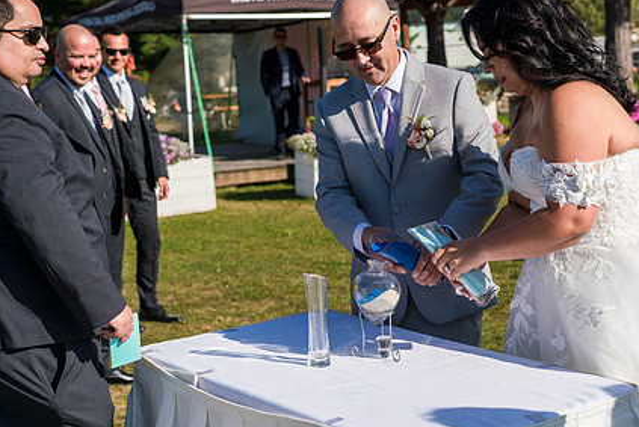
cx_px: 376
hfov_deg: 31.8
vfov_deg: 21.6
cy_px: 227
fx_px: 1119
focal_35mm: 63
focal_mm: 46
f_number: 4
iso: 250
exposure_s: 1/3200
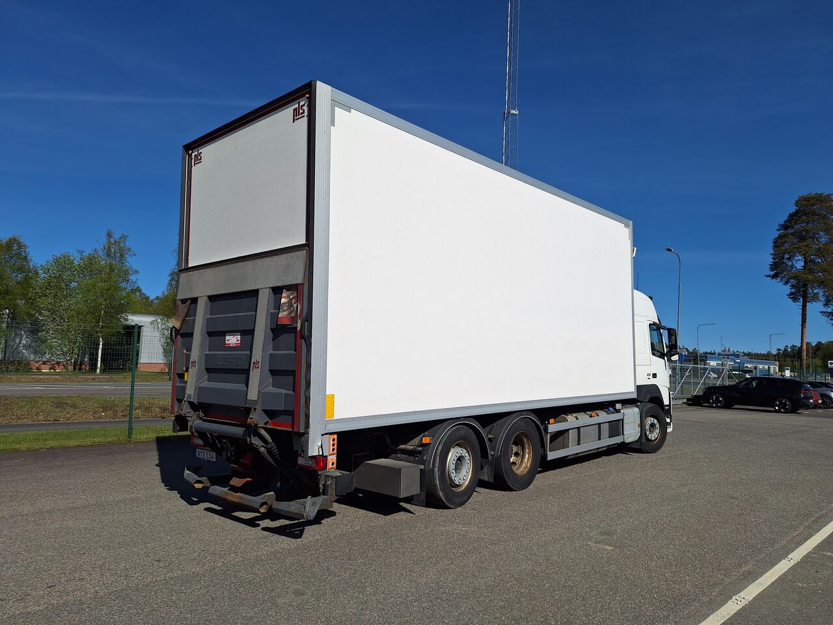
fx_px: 553
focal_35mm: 23
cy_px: 312
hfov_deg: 73.9
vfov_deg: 58.9
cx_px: 416
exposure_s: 1/6579
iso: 40
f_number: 1.8
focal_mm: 5.54
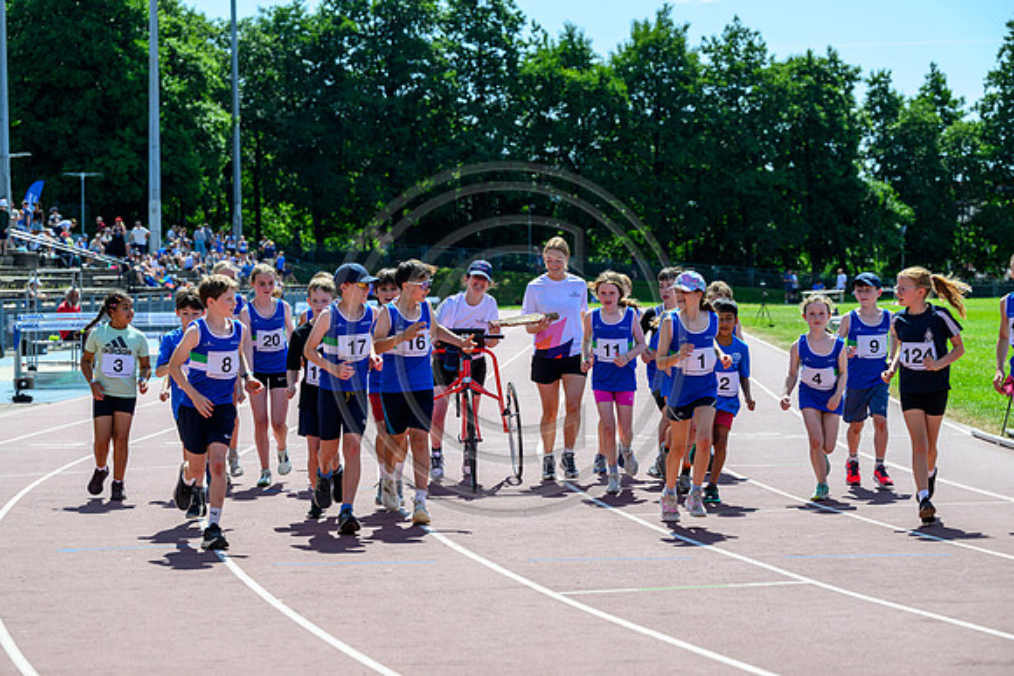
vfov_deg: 14.4
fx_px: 2676
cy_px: 338
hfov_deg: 21.5
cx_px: 507
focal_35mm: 95
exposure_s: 1/2000
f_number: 4.5
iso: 500
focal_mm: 95
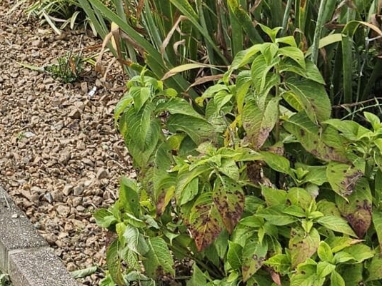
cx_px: -162
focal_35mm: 110
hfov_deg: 16.5
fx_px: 1214
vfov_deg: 12.8
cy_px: -130
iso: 25
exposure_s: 1/950
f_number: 1.8
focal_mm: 5.4
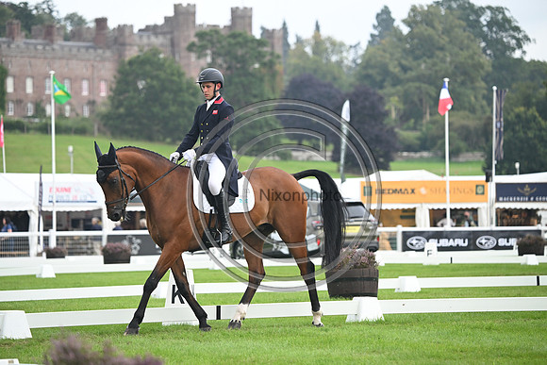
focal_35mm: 210
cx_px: 274
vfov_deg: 6.5
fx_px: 3191
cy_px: 182
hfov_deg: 9.8
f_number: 5
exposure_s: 1/1250
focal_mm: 210
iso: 1400
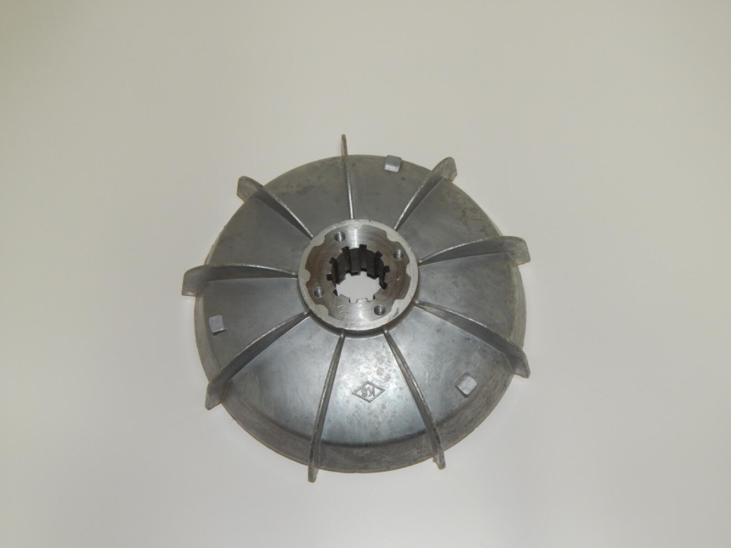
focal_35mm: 38
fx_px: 802
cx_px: 366
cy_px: 274
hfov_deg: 49.0
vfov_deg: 37.7
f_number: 3.4
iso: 200
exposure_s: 1/30
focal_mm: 6.8
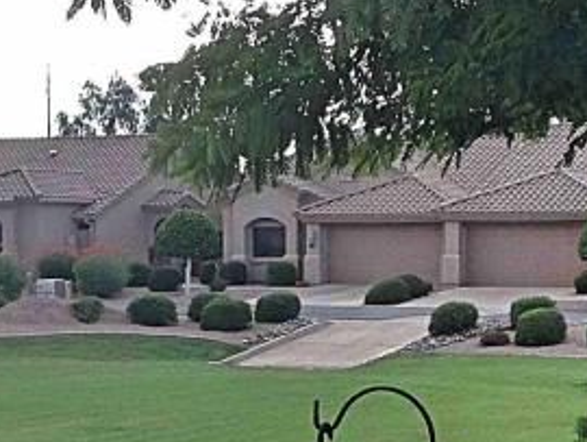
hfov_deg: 15.7
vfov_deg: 11.7
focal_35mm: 125
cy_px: 499
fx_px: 2122
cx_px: 330
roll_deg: -0.6
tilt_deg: -10.1
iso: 50
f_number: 2.4
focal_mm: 4.12
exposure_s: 1/164
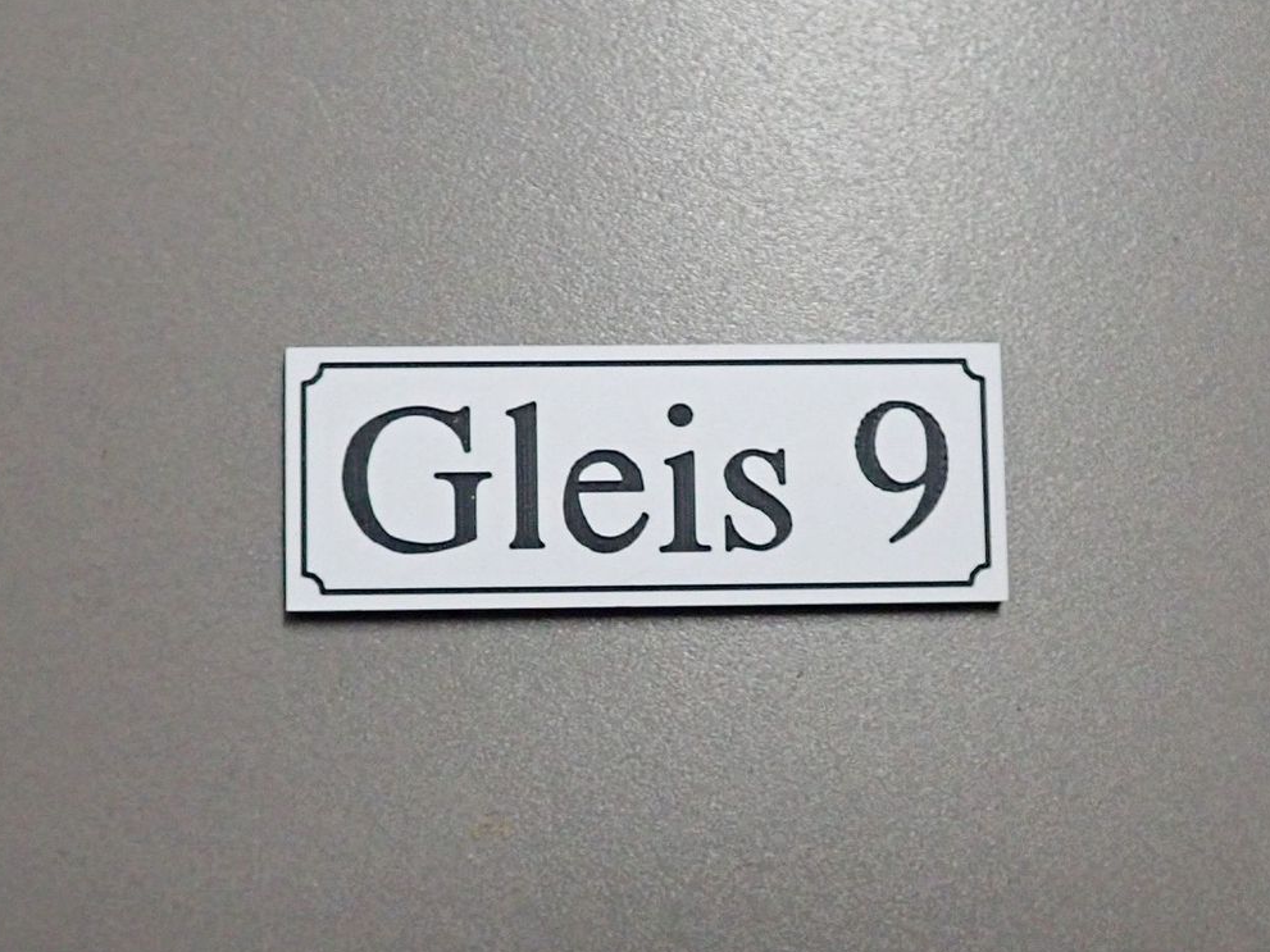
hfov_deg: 58.4
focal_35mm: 31
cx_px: 622
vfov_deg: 45.4
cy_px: 487
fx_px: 1137
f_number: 2.3
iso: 640
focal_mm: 5.5
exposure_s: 1/200
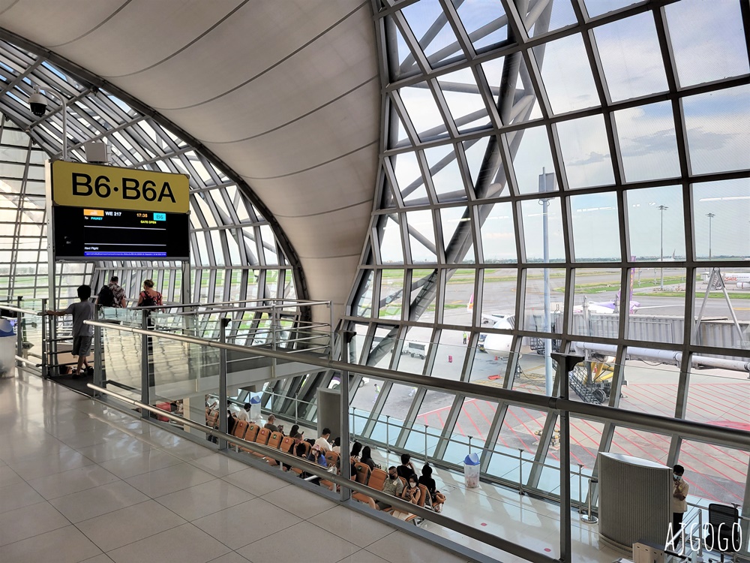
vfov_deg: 53.1
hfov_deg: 67.3
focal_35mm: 26
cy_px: 282
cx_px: 375
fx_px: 563
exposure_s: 1/120
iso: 50
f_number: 1.8
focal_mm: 5.4
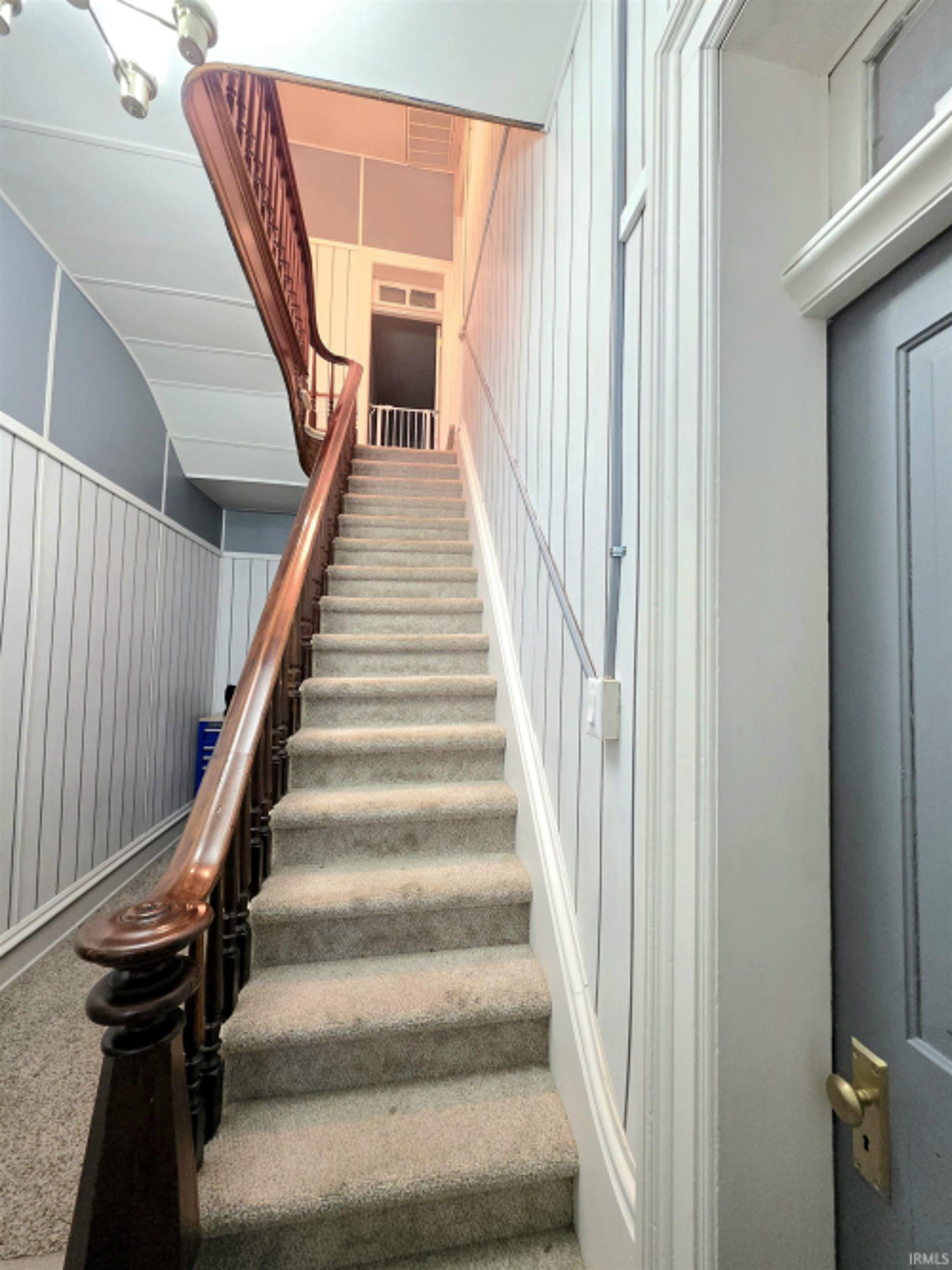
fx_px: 477
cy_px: 635
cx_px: 476
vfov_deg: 106.2
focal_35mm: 13
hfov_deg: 89.9
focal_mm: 2.2
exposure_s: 1/60.2
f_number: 1.9
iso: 1000
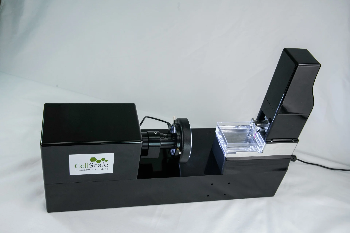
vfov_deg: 35.9
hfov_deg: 51.9
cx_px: 175
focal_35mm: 37
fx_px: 360
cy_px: 116
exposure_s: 1/200
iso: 800
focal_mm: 37
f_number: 13
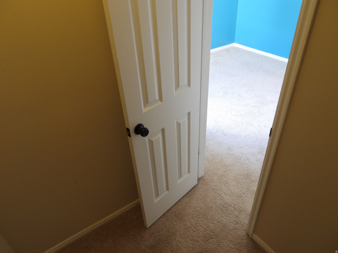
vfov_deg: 56.8
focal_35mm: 24
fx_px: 234
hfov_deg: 71.6
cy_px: 126
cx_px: 169
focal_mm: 4.3
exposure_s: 1/30
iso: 250
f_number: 2.8
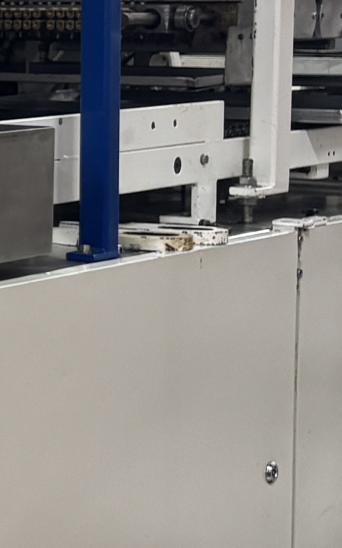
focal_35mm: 133
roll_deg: +0.1
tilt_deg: -4.7
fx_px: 1983
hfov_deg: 8.2
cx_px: -711
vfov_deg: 15.6
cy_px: 129
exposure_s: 1/50
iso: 160
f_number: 1.6
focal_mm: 5.96
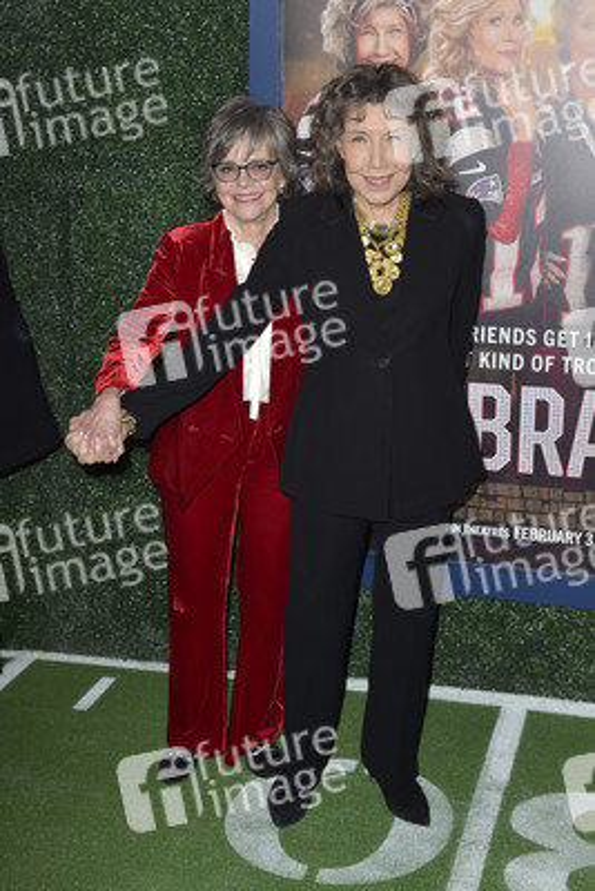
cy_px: 446
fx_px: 1238
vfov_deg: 39.6
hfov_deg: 27.0
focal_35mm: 50
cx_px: 298
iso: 400
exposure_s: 1/250
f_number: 6.3
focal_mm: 50
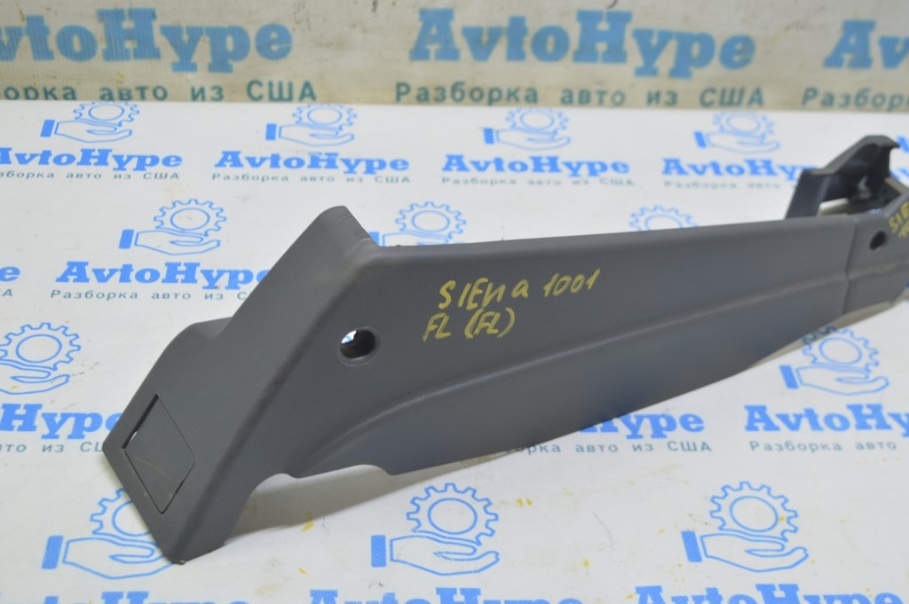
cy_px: 302
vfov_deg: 25.7
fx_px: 1325
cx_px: 454
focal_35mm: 52
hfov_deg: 37.9
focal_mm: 35
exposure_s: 1/20
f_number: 5.6
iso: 400
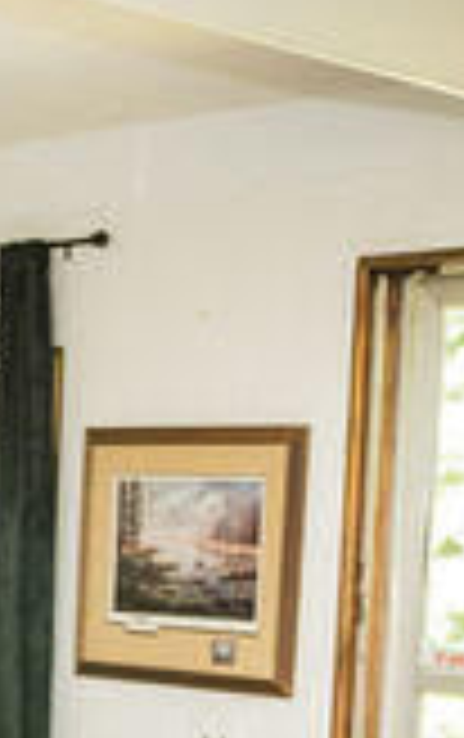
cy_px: 1055
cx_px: 14
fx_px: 2178
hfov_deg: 12.0
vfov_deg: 17.6
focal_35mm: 108
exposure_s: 1/80
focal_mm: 17
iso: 500
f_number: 3.5
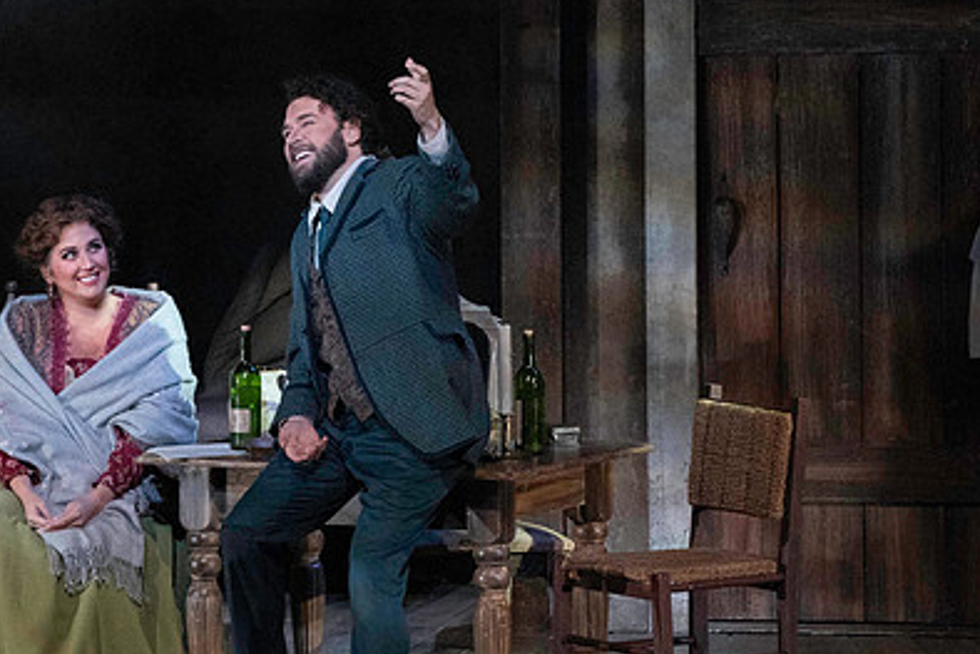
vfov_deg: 2.5
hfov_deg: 3.8
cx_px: 296
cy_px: 367
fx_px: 14705
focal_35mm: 540
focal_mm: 367
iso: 16000
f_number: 10
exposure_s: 1/320
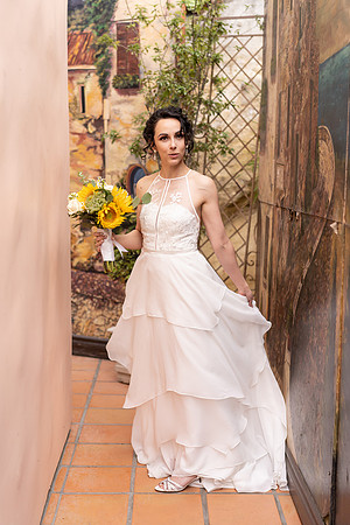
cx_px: 175
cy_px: 262
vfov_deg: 36.2
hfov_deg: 24.6
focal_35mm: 55
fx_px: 802
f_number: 2.5
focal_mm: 55
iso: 320
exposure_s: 1/500
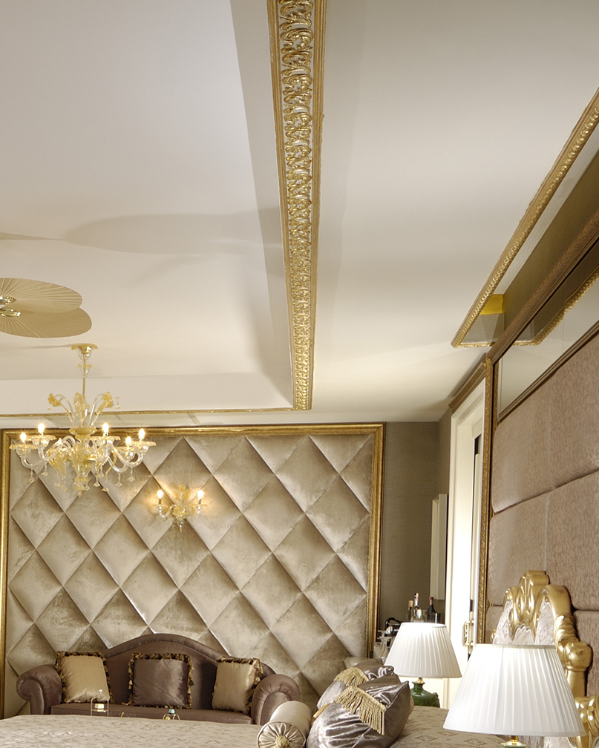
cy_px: 583
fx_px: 1265
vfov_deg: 32.2
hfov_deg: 23.6
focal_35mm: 57
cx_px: -173
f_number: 10
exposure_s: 1/10
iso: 100
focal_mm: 17
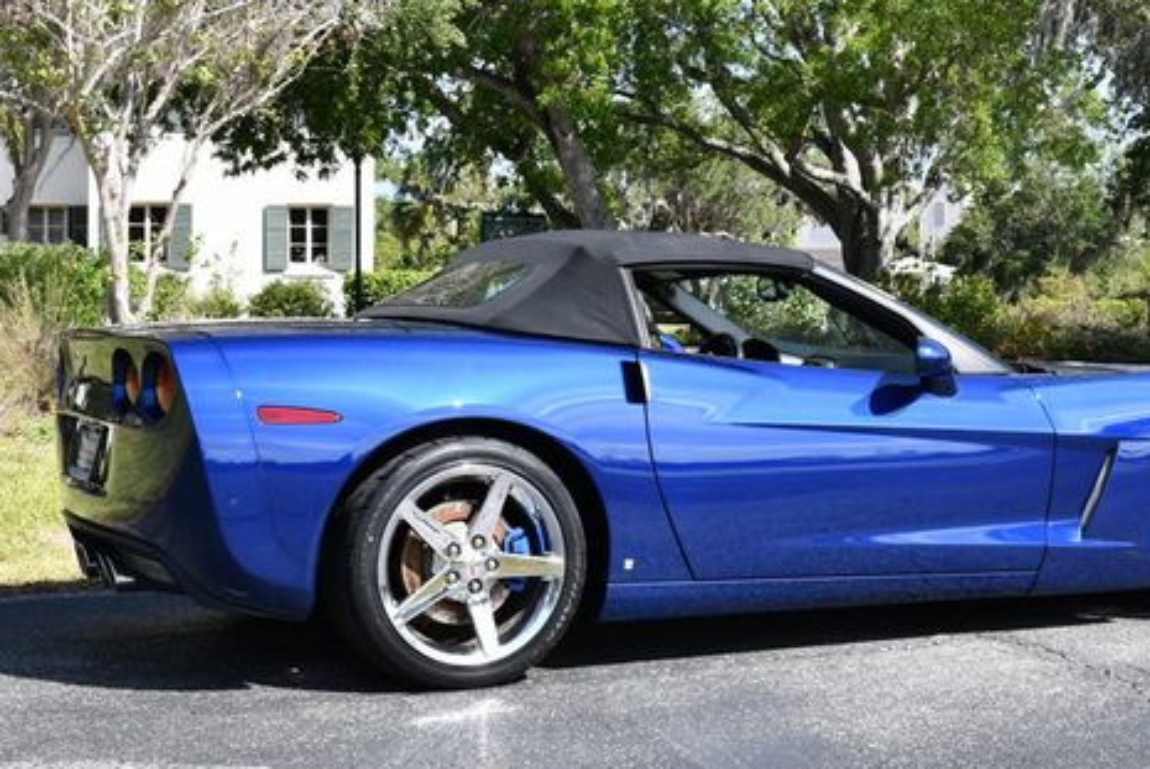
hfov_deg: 30.4
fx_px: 2110
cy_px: 265
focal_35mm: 66
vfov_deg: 20.6
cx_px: 702
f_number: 8
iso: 200
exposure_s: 1/250
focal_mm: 24
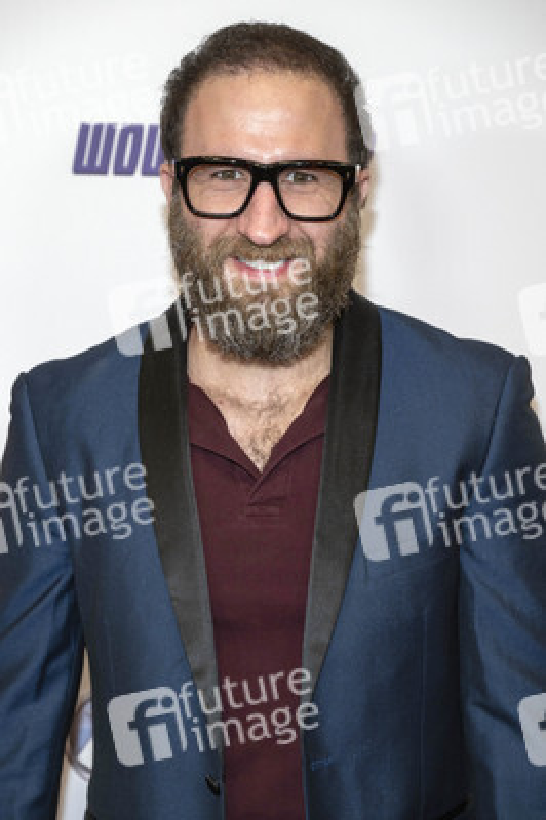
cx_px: 273
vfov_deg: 22.4
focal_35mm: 91
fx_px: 2074
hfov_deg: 15.0
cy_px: 410
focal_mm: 91
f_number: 5.6
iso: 800
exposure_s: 1/200
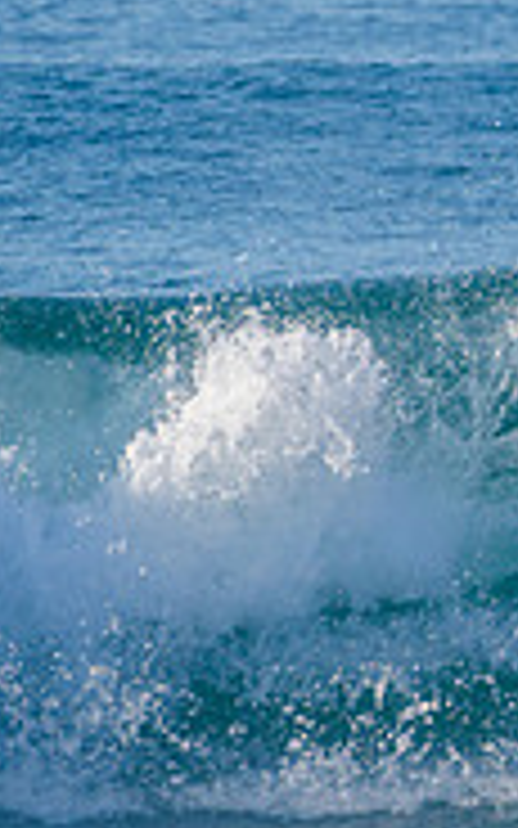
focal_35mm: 1606
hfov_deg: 0.8
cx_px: 1122
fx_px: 36275
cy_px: 200
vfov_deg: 1.3
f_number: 5.6
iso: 320
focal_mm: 500
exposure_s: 1/2000
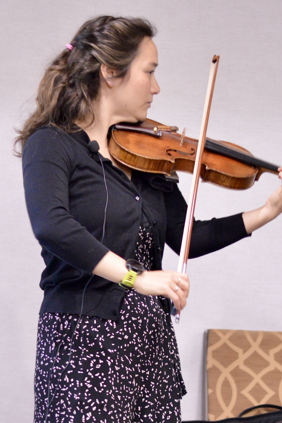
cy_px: 323
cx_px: 113
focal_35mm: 151
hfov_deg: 9.1
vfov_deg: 13.5
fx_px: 1775
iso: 1600
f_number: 1.8
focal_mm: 50
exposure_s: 1/60
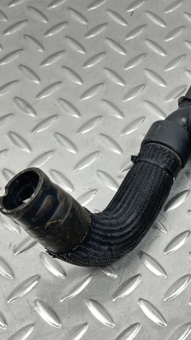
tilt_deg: -55.7
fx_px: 639
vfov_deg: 29.7
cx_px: 197
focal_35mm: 71
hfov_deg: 16.6
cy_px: 172
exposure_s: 1/50
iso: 80
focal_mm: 6.86
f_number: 1.78
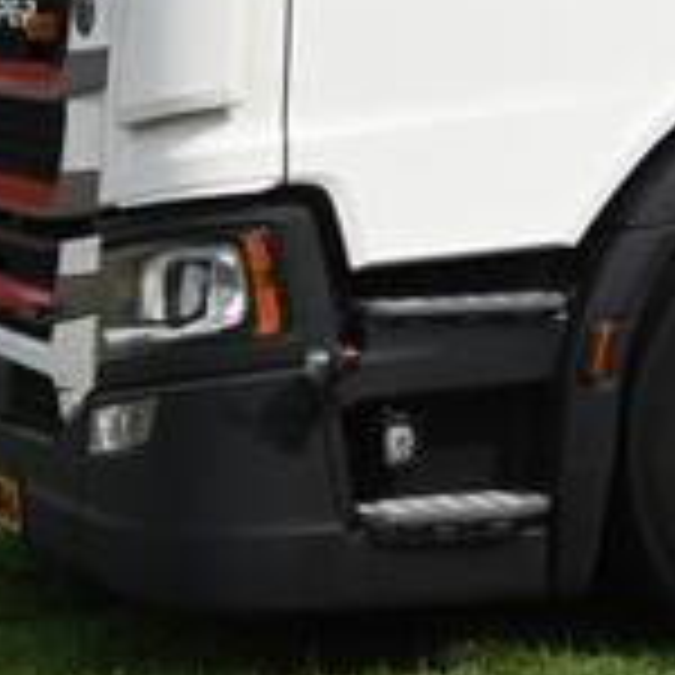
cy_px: -92
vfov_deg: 9.1
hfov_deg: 7.9
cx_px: 2016
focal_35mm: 191
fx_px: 4214
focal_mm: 34
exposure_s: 1/500
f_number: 11
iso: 640
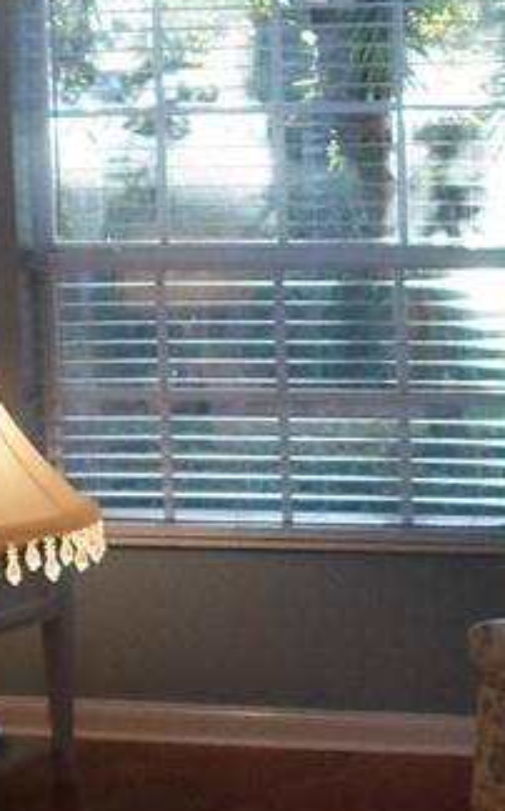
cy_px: 428
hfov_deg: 9.5
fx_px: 2890
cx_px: 885
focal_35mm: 131
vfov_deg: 16.0
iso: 120
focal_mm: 4.5
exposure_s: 1/30
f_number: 2.5
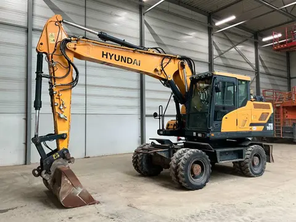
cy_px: 111
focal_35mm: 29
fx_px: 248
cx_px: 148
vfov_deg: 48.2
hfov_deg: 61.7
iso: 80
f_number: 1.8
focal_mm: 3
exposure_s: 1/60
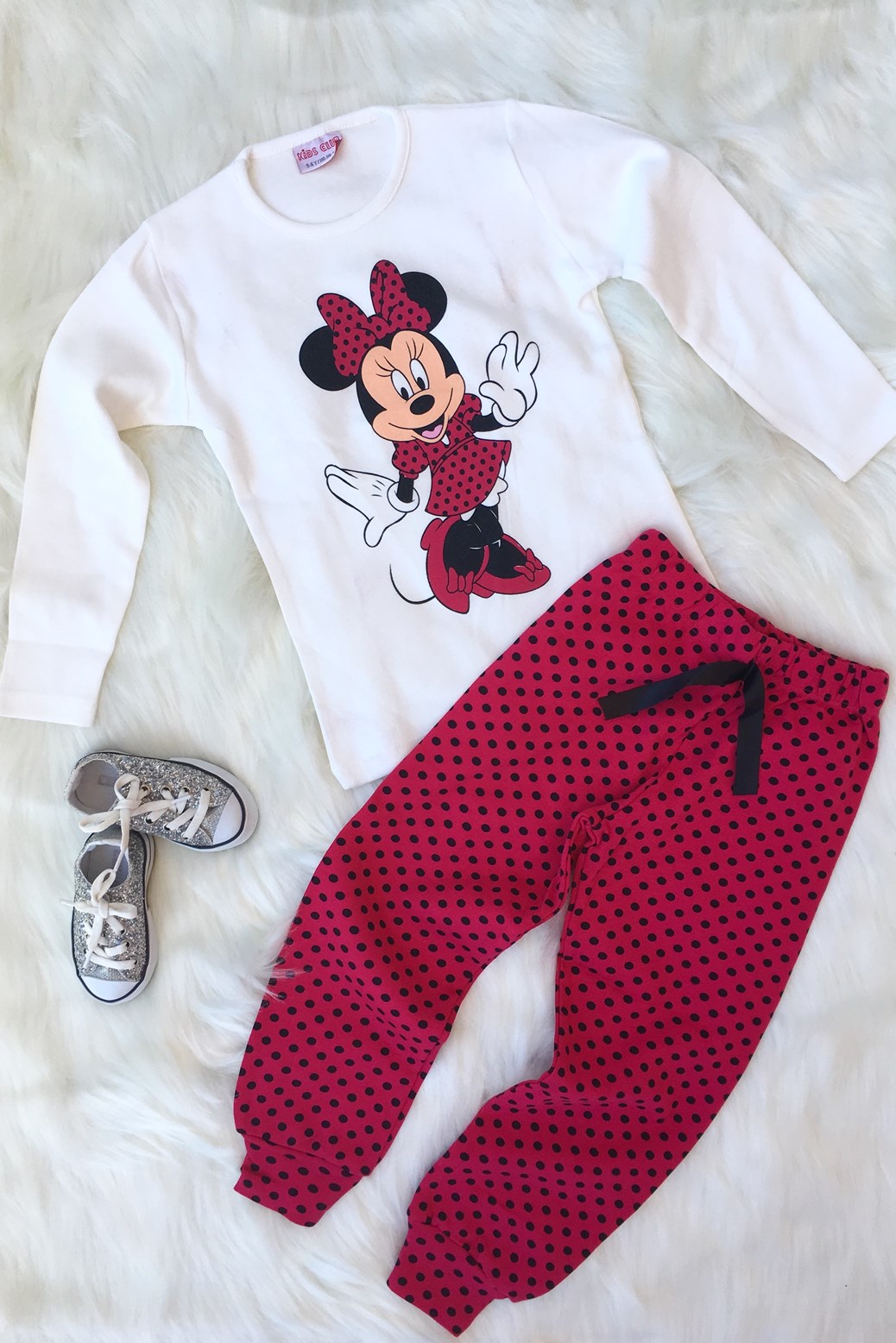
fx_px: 1157
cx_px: 463
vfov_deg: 60.3
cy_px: 683
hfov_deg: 42.3
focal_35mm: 31
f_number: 2.2
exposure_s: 1/601
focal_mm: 4.15
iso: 25
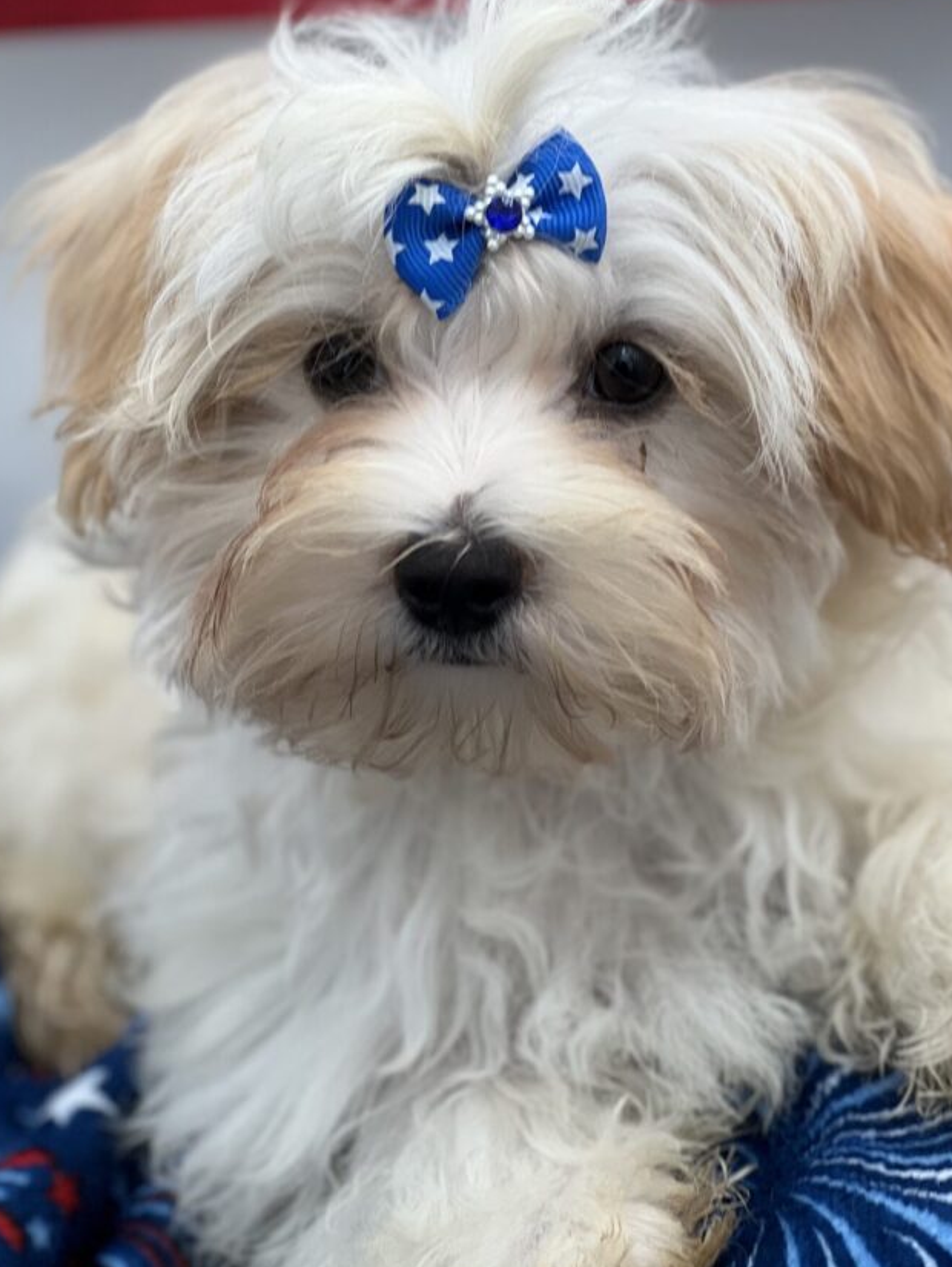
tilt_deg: -18.0
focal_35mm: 112
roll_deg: +3.6
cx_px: 502
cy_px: 364
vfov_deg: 17.5
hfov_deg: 13.2
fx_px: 4102
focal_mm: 9
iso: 32
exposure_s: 1/121
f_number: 2.8
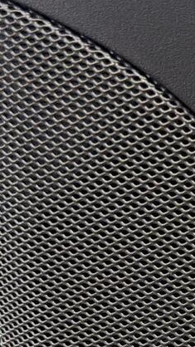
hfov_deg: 13.2
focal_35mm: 90
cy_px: 391
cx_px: 212
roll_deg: -0.3
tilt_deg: -5.4
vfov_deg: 22.2
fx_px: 828
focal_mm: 6.76
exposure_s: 1/100
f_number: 1.78
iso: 160
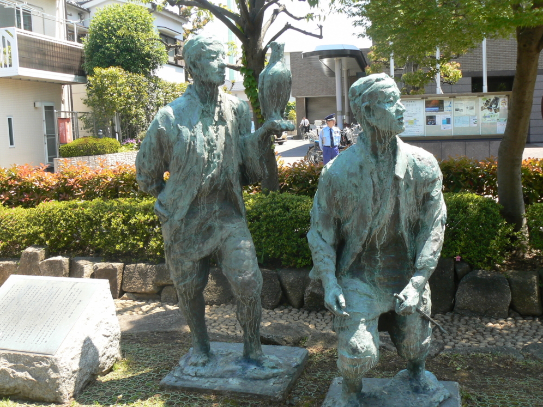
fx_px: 580
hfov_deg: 50.1
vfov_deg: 38.7
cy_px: 199
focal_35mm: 37
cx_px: 276
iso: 80
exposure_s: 1/125
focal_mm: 6
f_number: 5.6
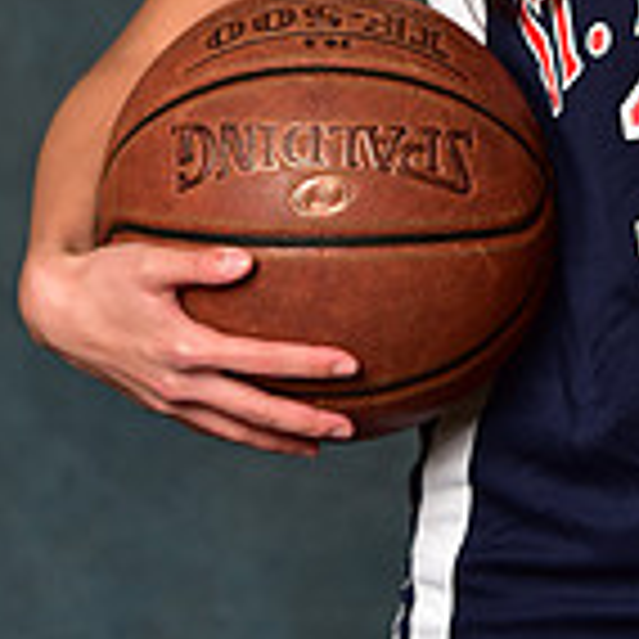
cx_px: 637
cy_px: -270
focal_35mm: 403
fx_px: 8417
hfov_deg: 4.3
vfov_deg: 4.3
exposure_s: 1/200
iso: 200
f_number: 4.5
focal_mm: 116
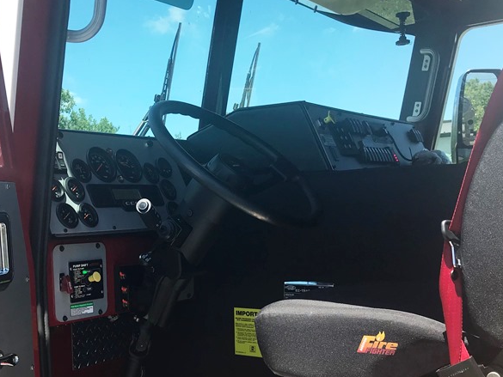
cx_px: 153
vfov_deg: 29.1
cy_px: 299
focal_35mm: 49
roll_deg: +1.6
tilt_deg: -3.2
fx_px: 712
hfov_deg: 38.3
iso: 20
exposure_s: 1/613
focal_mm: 3.99
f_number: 1.8
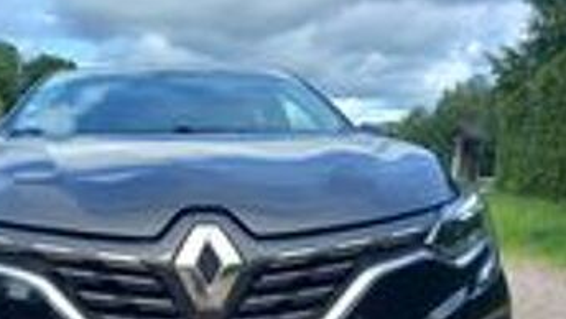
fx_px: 571
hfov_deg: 51.7
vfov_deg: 30.1
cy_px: 280
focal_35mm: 38
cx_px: 188
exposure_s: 1/169
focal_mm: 4.6
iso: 25
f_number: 2
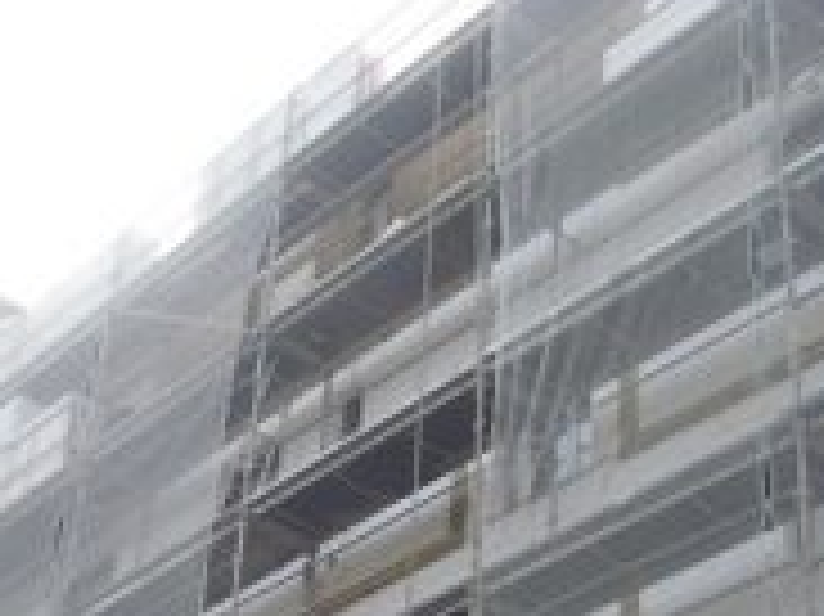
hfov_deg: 23.6
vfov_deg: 17.2
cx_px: 351
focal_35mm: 83
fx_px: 1974
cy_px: 661
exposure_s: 1/90
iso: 80
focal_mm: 6.3
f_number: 7.7
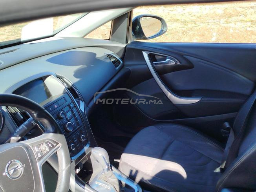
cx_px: 128
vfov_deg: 39.7
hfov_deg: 51.4
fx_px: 266
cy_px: 96
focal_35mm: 36
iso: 50
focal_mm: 5.31
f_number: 1.7
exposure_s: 1/214
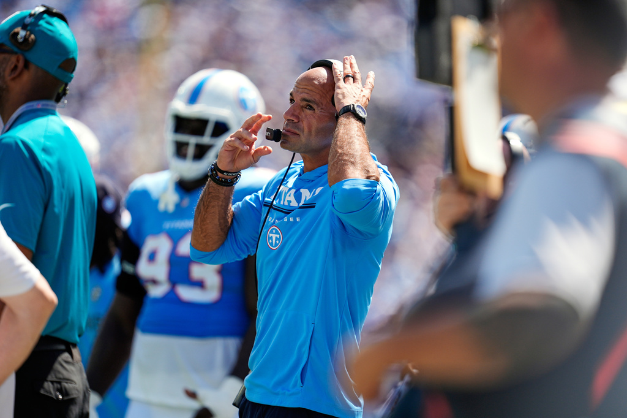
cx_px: 314
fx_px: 6964
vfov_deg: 3.4
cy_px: 209
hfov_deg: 5.2
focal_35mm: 400
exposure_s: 1/4000
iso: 320
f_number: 2.8
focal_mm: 400
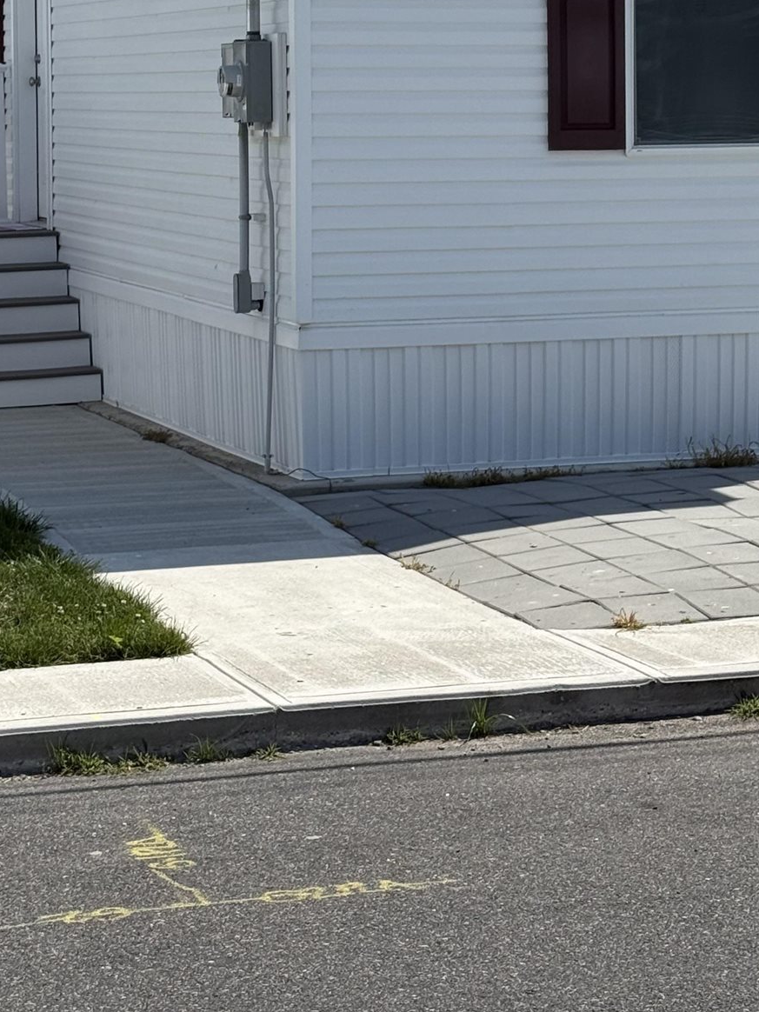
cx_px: 401
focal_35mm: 95
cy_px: 174
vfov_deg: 20.4
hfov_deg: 15.6
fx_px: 2777
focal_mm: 6.76
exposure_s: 1/7143
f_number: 1.78
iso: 64
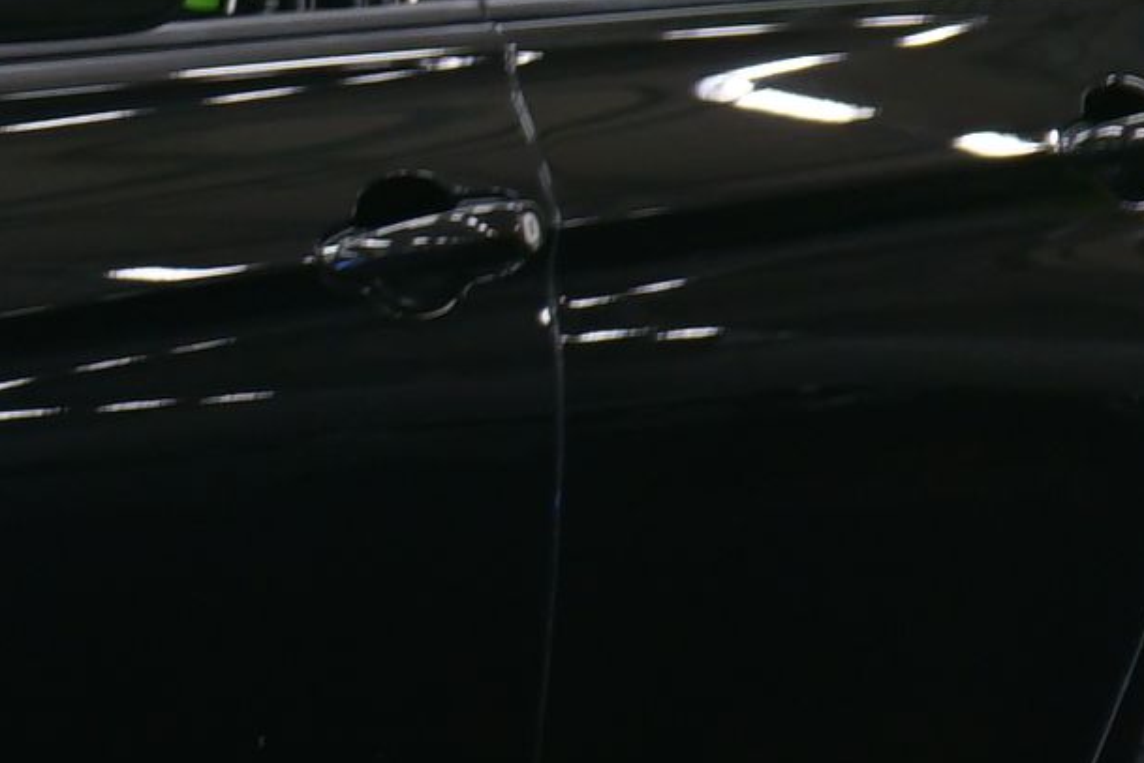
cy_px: 81
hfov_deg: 6.4
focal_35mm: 310
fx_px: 9850
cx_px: -1176
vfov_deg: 4.4
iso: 400
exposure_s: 1/8
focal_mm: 48
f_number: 5
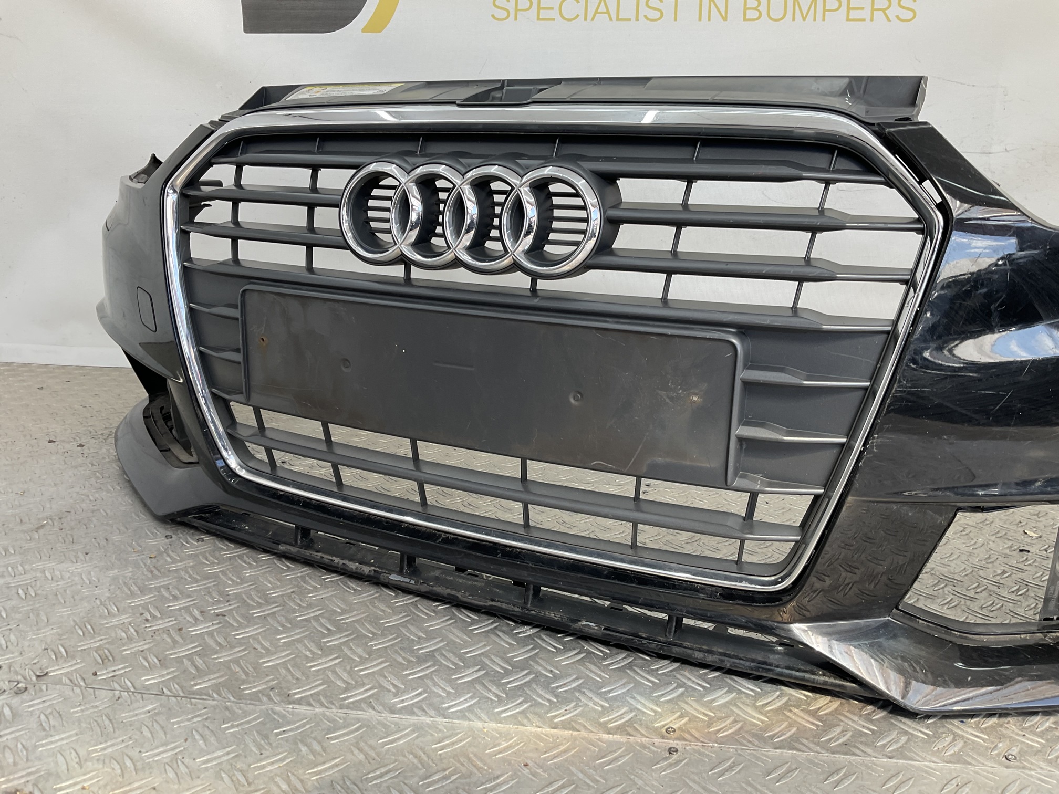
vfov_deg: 48.2
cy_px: 397
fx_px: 887
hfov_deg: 61.7
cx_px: 530
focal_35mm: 29
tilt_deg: -15.9
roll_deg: -3.9
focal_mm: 3
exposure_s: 1/101
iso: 16
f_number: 1.8
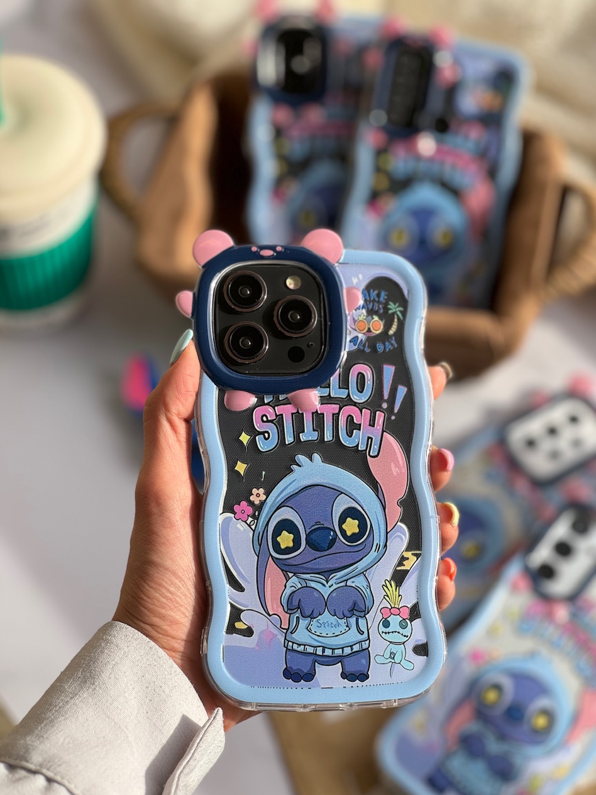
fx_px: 1791
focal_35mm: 78
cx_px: 297
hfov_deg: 18.9
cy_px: 402
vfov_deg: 25.0
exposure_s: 1/303
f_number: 2.8
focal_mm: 9
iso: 25
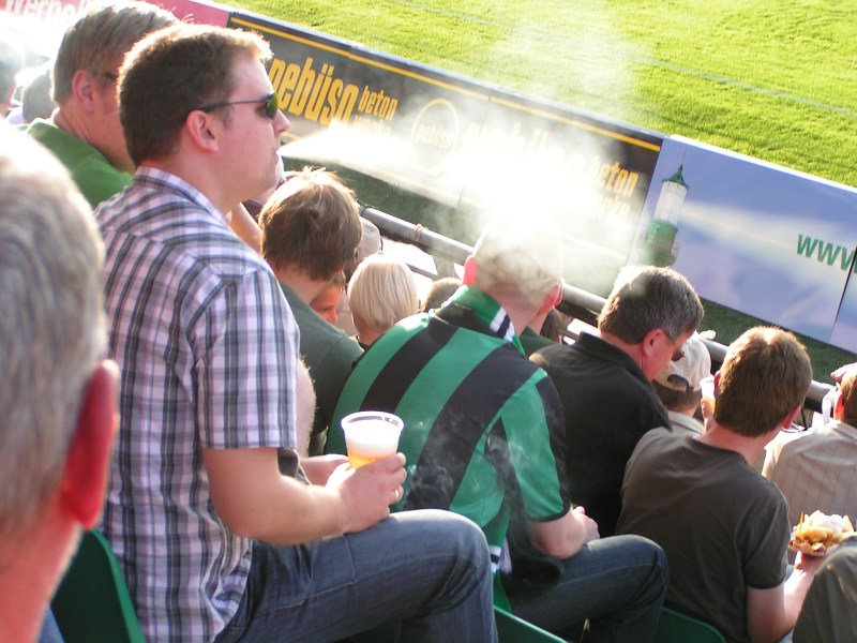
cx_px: 428
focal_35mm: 79
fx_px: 1956
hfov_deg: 24.7
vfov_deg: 18.7
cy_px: 322
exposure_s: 1/80
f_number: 3.5
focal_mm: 12.1
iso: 50
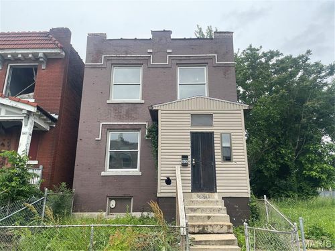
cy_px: 126
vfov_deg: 54.9
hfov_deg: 69.4
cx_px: 168
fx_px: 242
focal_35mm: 25
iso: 32
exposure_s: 1/553
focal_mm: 5.1
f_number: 1.6
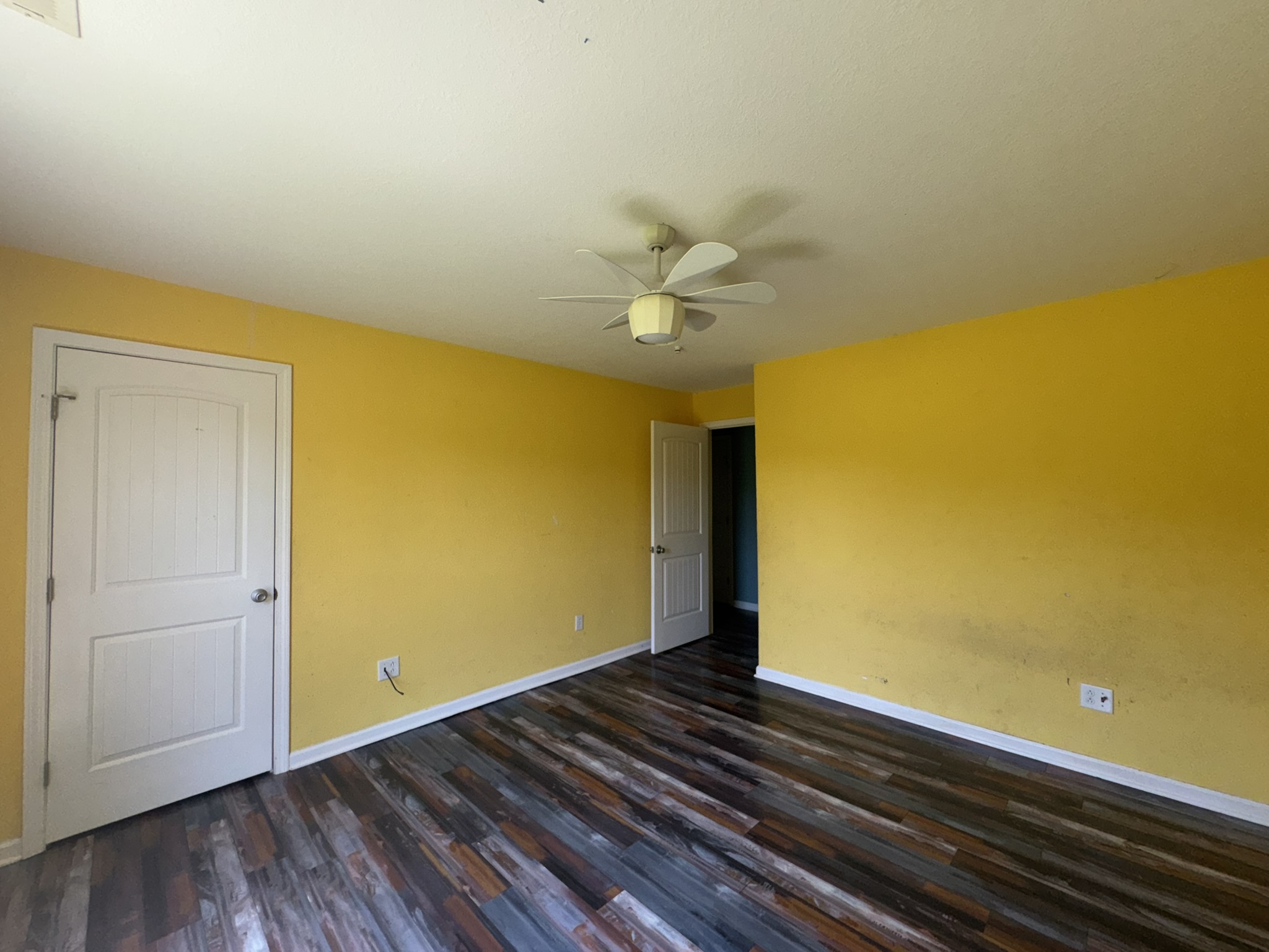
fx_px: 513
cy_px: 476
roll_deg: +0.5
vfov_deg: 85.7
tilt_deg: +0.5
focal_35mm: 14
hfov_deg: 102.1
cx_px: 634
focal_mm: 2.22
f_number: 2.2
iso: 80
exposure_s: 1/122
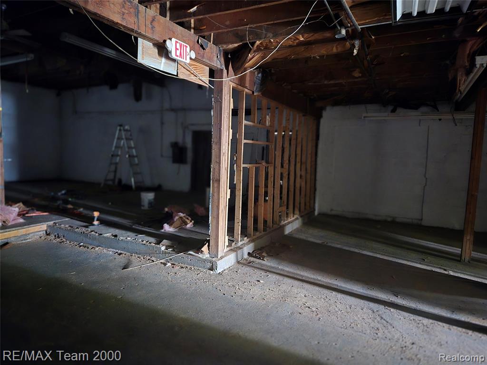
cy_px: 182
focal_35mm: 23
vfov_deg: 58.9
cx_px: 244
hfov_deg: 73.9
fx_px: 324
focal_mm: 5.4
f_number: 1.8
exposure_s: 1/15
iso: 2500
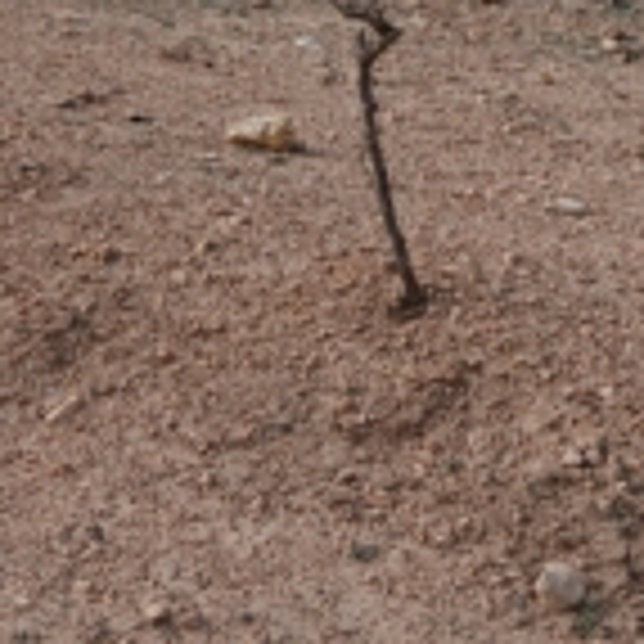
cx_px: 234
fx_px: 1979
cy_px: -50
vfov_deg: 17.9
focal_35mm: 94
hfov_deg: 18.5
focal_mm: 3.98
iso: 20
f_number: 1.8
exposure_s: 1/482
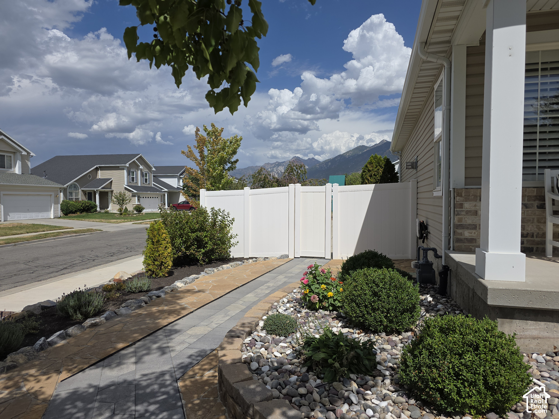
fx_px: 371
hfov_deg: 73.9
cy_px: 210
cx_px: 280
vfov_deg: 58.9
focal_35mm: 23
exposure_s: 1/1804
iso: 12
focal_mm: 6.3
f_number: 1.7
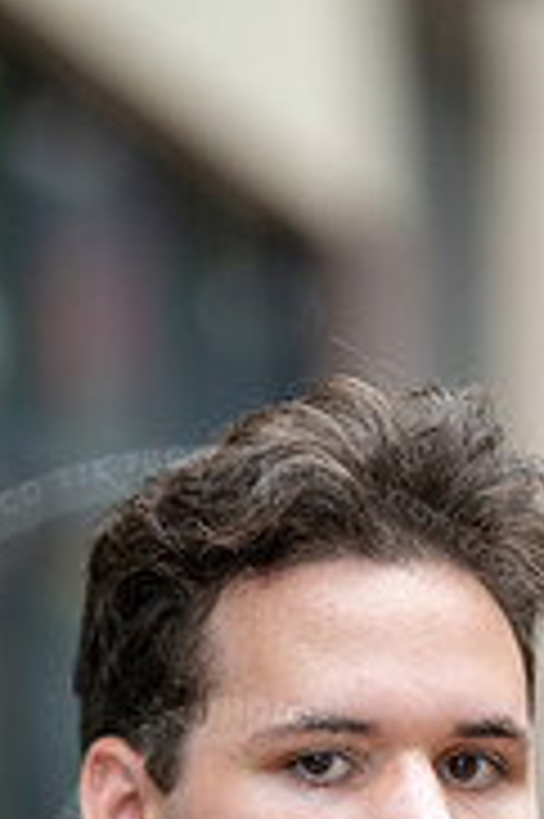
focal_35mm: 210
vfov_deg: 9.7
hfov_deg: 6.5
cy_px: 994
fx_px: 4769
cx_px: 324
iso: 250
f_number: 1.2
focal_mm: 85
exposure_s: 1/320
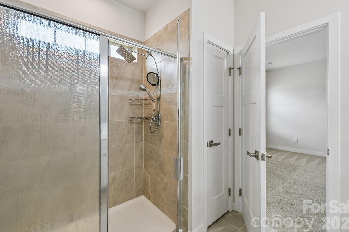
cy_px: 112
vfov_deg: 77.3
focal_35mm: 15
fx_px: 145
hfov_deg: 100.4
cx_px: 174
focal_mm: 14
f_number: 8
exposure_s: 1/15
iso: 110
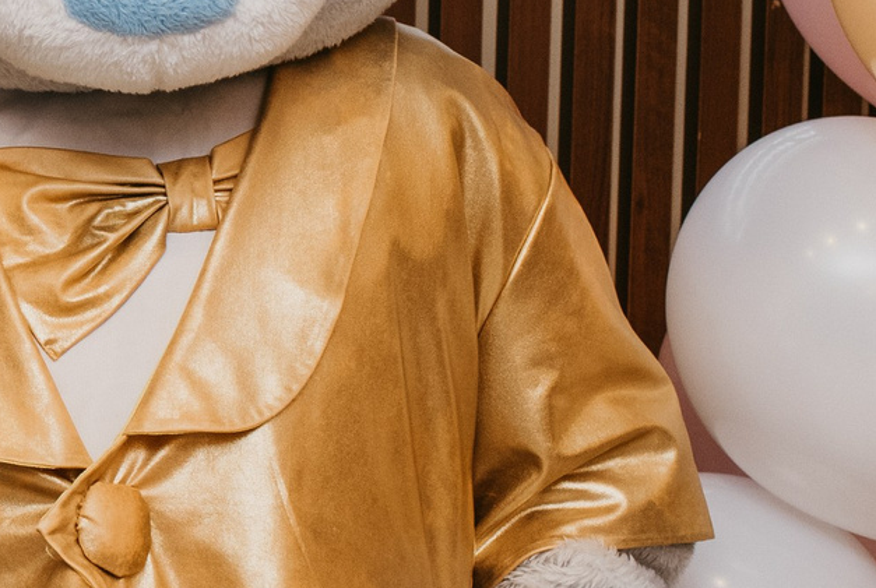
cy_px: 166
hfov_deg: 13.2
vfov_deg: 9.5
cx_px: -498
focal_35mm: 145
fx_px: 3536
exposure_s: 1/160
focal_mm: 35
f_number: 4
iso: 500
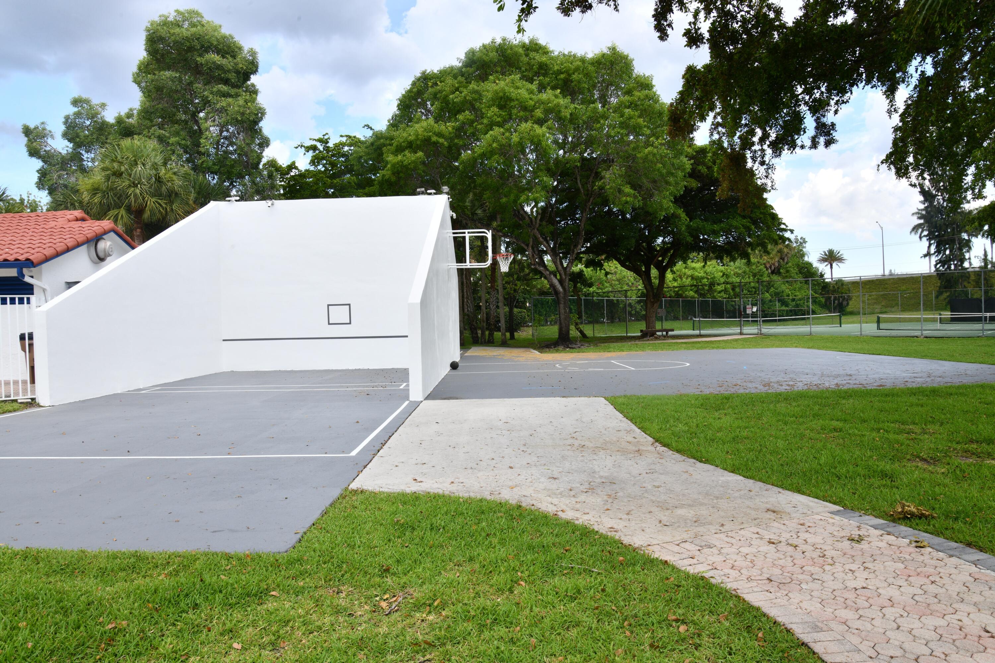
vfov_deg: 53.1
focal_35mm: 24
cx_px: 498
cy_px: 332
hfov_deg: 73.7
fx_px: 663
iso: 200
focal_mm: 24
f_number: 14
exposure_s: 1/50
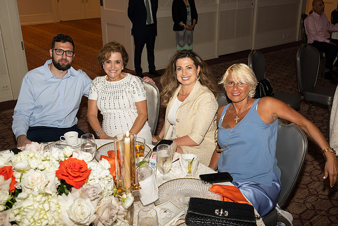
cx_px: 169
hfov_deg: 51.9
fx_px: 347
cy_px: 113
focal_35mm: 37
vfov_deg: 36.0
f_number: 5.6
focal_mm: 37
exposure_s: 1/100
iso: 800
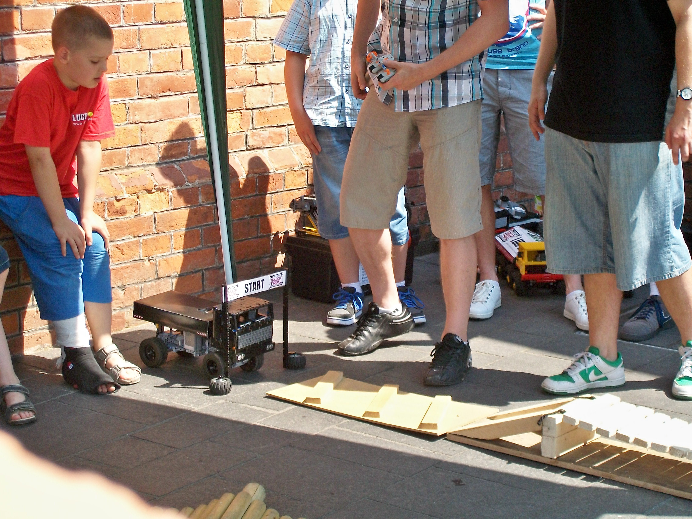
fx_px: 1739
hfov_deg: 22.5
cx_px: 346
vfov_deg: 17.0
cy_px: 260
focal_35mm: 87
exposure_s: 1/250
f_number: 4.3
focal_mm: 14.3
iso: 80
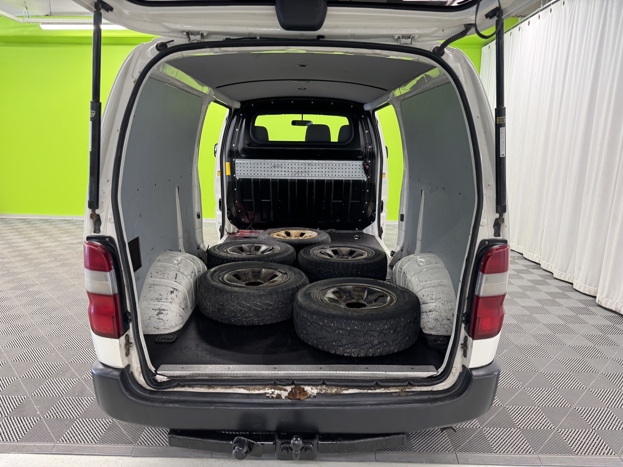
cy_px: 234
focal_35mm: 24
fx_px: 432
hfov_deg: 71.6
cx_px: 312
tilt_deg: -11.7
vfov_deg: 56.8
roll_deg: -1.4
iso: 200
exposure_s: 1/50
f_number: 1.78
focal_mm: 6.76
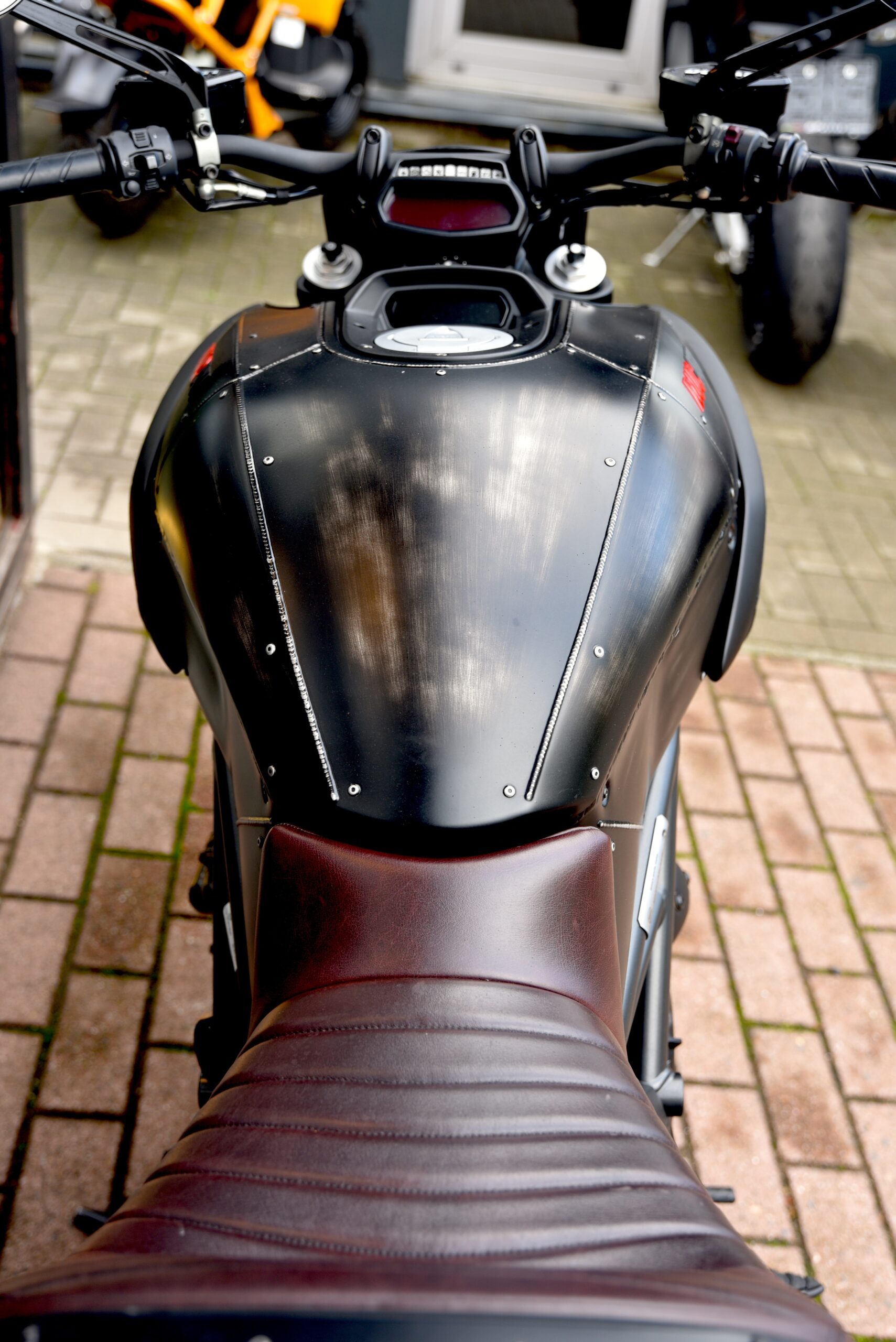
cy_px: 671
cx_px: 448
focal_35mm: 40
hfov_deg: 33.4
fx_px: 1492
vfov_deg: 48.4
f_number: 4
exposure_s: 1/60
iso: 200
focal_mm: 40
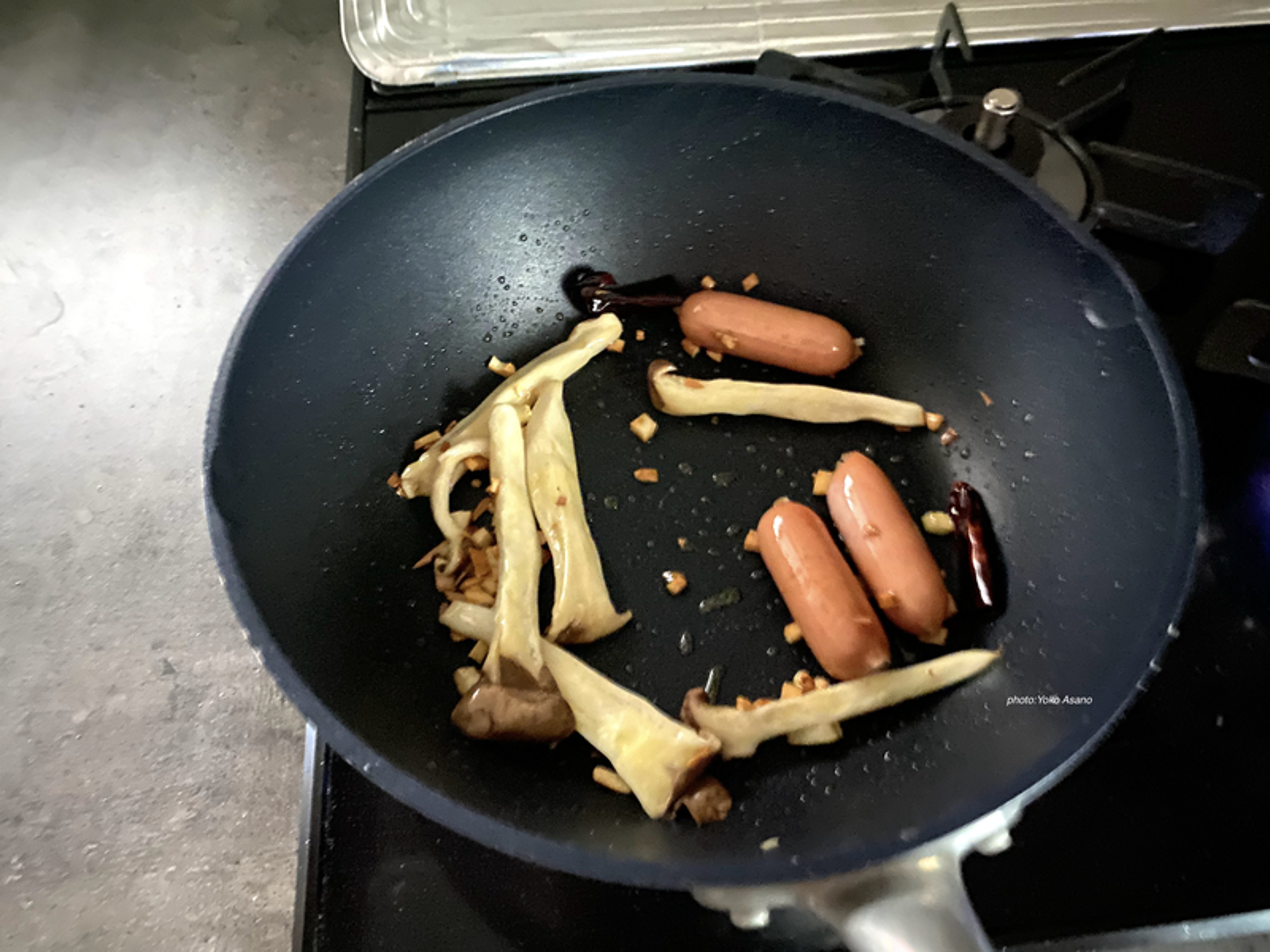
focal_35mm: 26
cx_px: 635
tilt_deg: -57.7
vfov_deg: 53.1
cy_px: 476
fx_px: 954
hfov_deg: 67.3
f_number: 1.8
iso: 1000
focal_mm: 4.25
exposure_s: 1/2
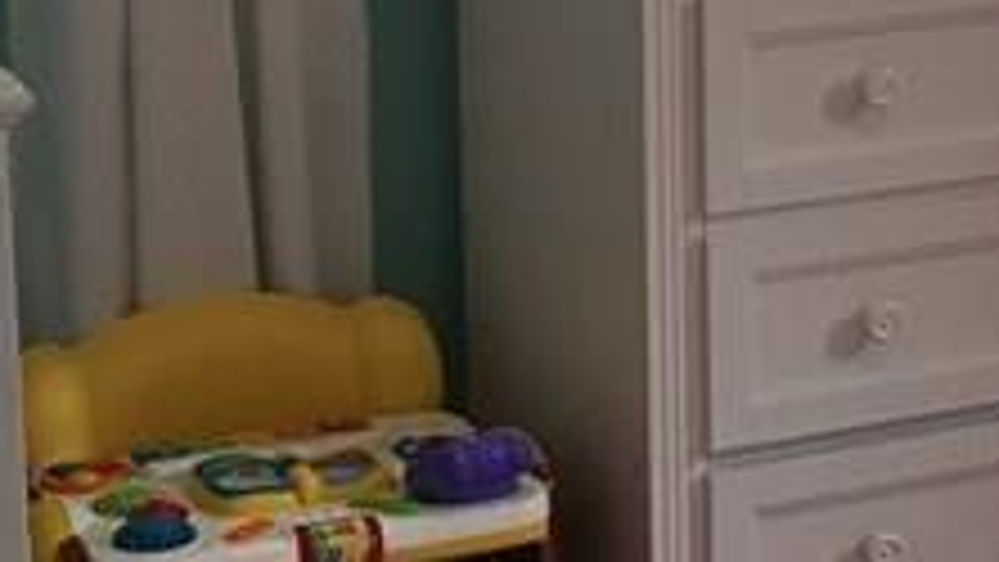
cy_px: -112
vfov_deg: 8.2
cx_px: 1282
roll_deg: -1.4
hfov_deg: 14.2
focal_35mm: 146
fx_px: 3868
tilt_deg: -9.1
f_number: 2.2
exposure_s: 1/30
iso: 40
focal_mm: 4.15
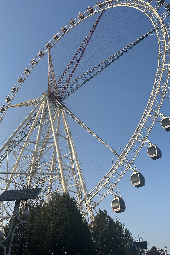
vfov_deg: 60.0
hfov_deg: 42.3
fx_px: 219
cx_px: 94
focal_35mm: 31
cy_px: 107
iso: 80
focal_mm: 6.86
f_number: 1.78
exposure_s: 1/2967
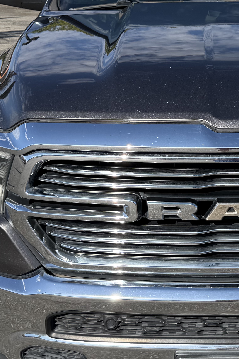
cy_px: 149
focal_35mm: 62
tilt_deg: -15.5
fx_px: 617
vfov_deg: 32.3
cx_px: 232
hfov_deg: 21.2
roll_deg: +1.5
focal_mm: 6.76
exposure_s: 1/3425
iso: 80
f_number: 1.78
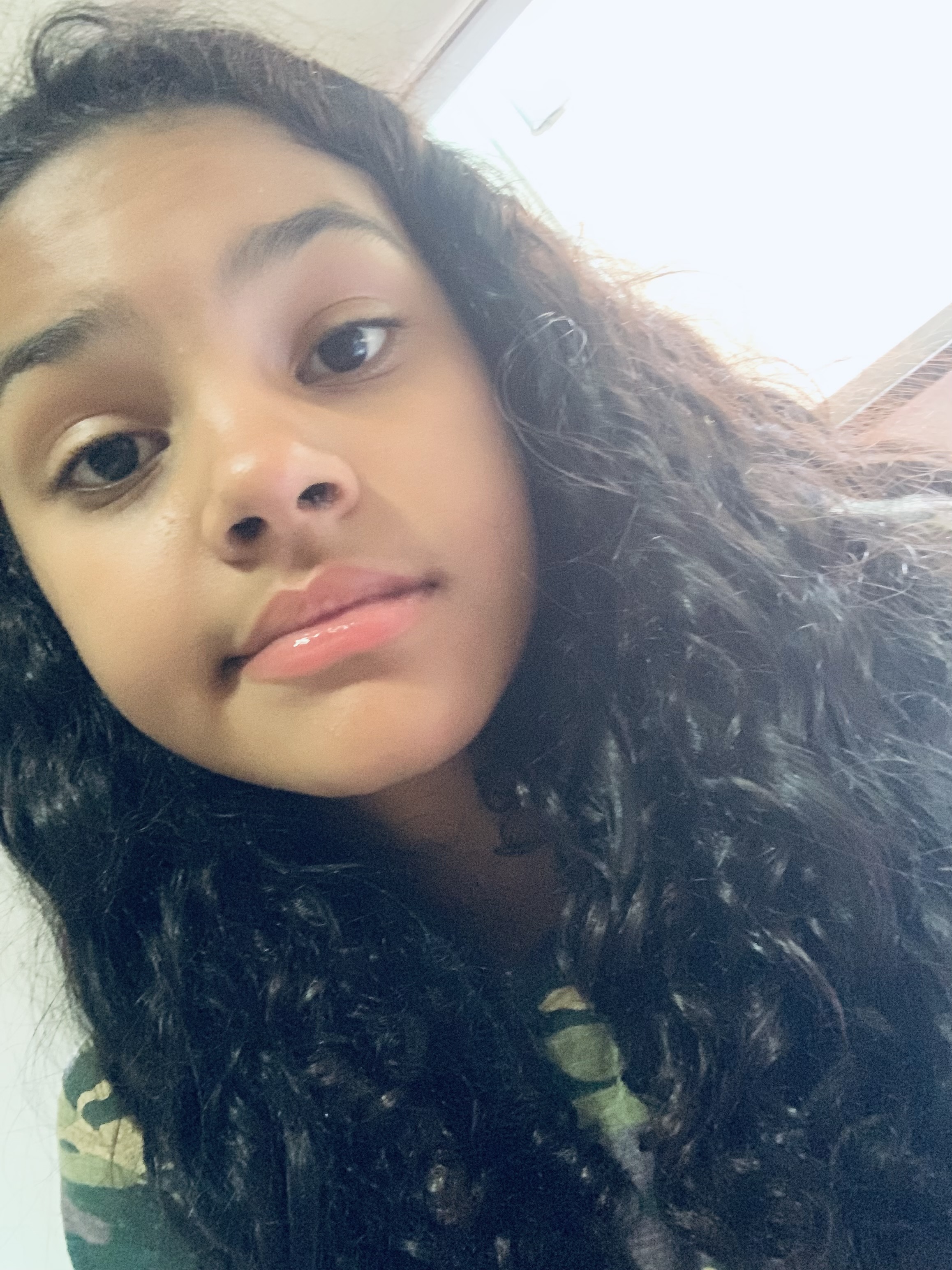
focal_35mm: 32
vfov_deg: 56.8
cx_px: 476
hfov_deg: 44.2
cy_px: 635
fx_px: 1173
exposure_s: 1/30
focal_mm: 2.87
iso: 500
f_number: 2.2
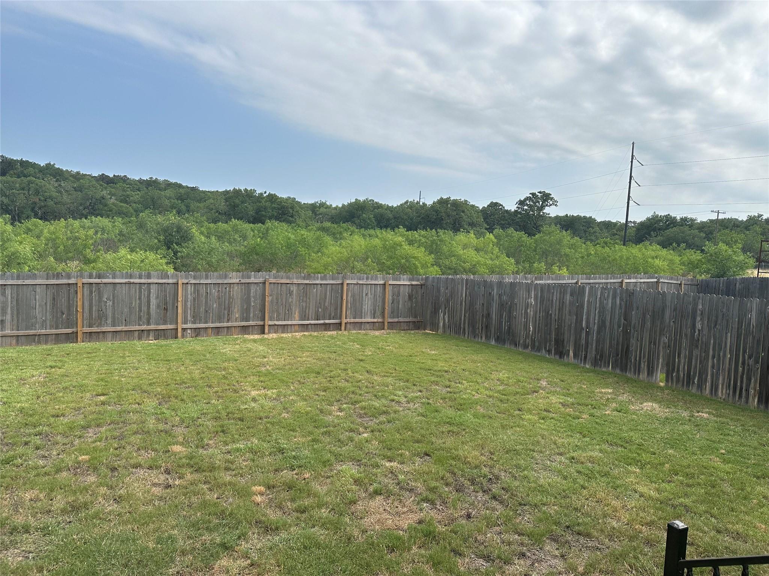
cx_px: 384
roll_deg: -2.5
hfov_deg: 71.6
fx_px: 533
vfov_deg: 56.8
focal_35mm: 24
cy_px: 288
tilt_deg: -4.2
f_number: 1.78
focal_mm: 6.86
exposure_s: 1/5848
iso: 80
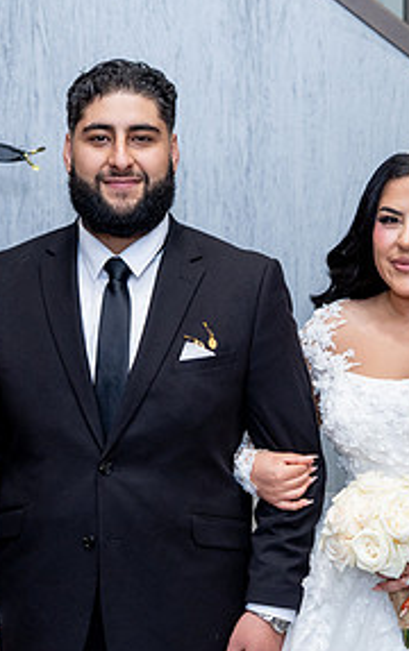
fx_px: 1281
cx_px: 225
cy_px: 355
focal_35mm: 72
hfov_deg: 18.1
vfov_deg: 28.6
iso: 1000
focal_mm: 35
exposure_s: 1/160
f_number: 2.8
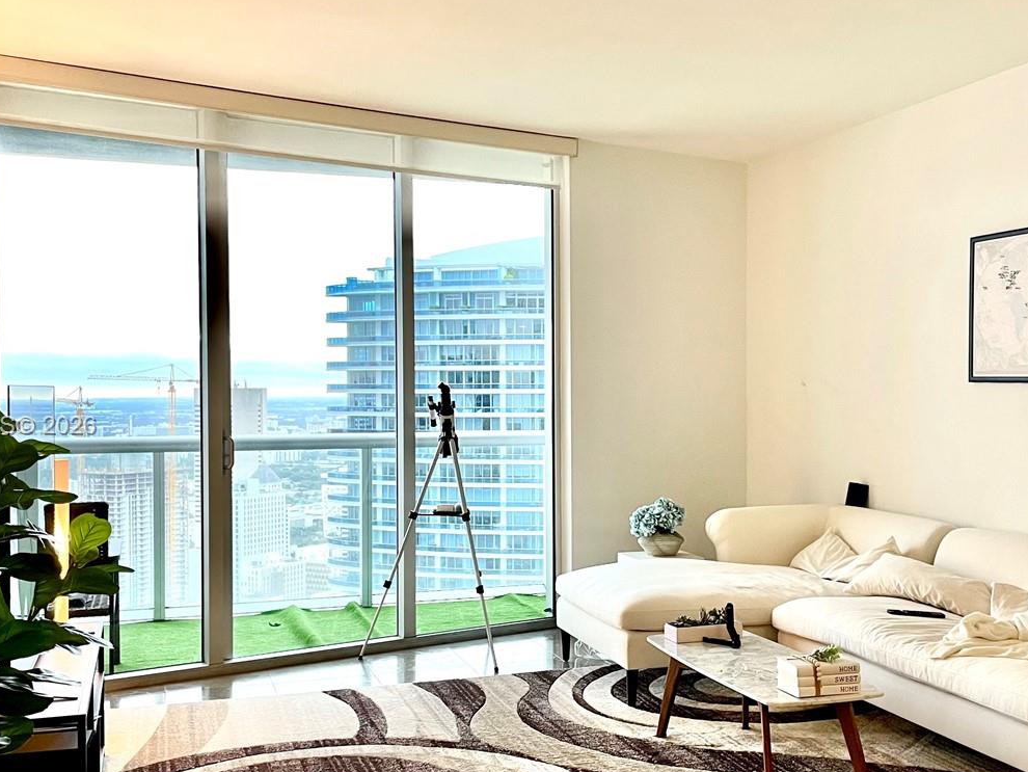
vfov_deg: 34.3
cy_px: 427
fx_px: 1248
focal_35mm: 42
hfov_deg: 44.6
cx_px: 603
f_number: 1.6
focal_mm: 4.2
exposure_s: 1/62
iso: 100
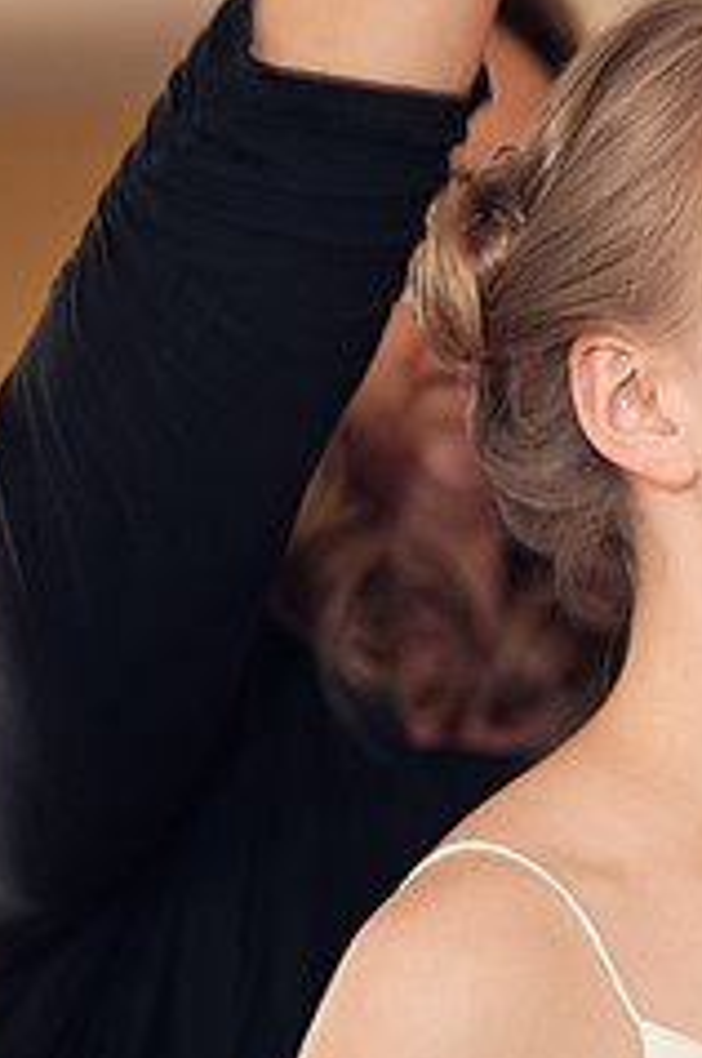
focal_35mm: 122
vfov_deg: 16.8
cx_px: 804
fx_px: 3579
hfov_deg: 11.0
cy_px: 525
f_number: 1.4
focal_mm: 50
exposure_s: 1/100
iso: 200
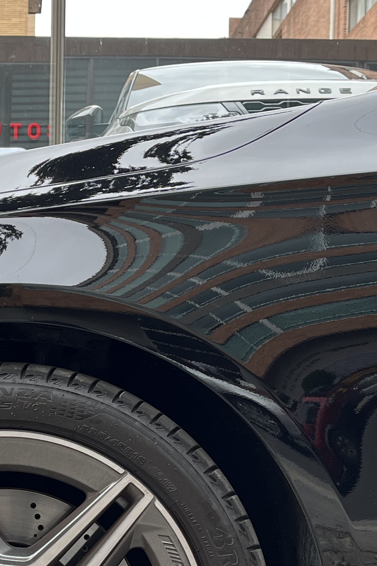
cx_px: 16
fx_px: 1320
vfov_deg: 23.7
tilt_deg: -2.9
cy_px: 490
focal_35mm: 84
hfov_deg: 16.0
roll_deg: -0.4
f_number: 1.6
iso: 40
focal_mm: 5.1
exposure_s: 1/271
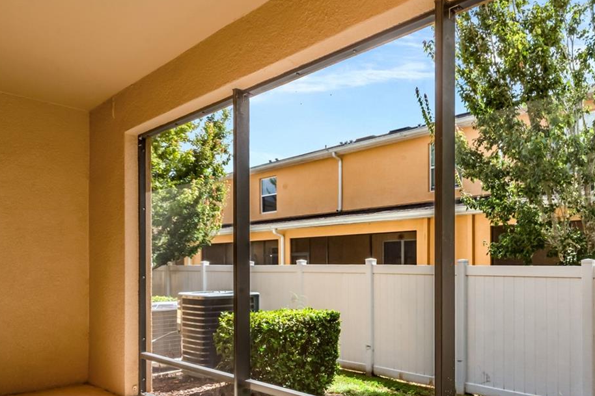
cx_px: 450
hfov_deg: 61.6
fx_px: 463
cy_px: 271
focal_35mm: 28
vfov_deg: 45.5
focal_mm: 16
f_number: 16
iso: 200
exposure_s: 1/60
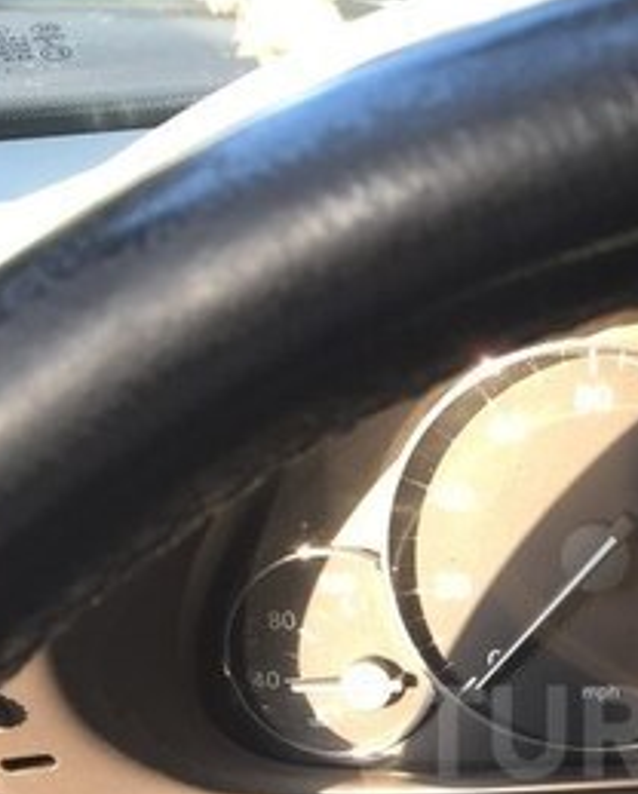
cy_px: 731
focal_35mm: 72
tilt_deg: -25.2
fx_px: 1695
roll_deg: +3.3
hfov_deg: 20.2
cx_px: 727
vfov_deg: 25.5
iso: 40
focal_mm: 4.15
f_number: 2.2
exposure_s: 1/50
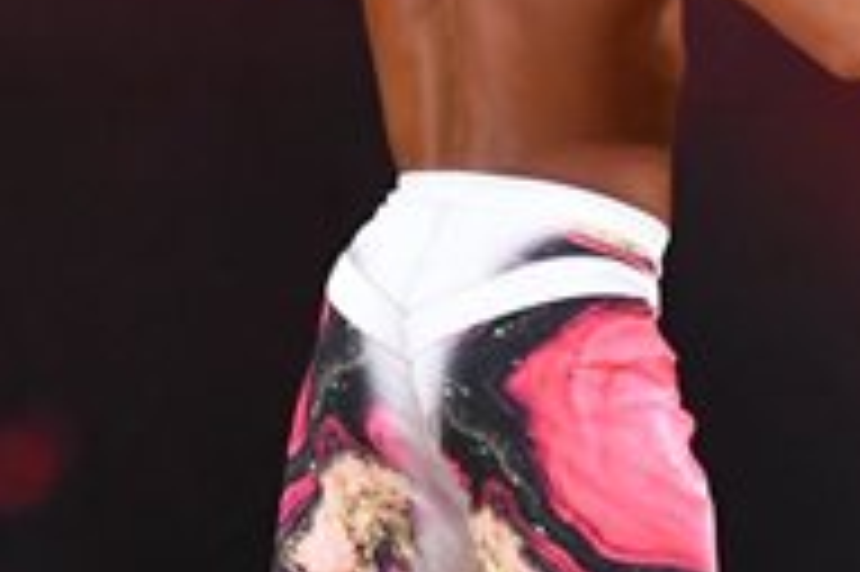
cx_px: 655
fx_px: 21815
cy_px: 297
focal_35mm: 914
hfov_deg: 2.3
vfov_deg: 1.5
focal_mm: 150
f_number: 5.6
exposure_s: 1/400
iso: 3200
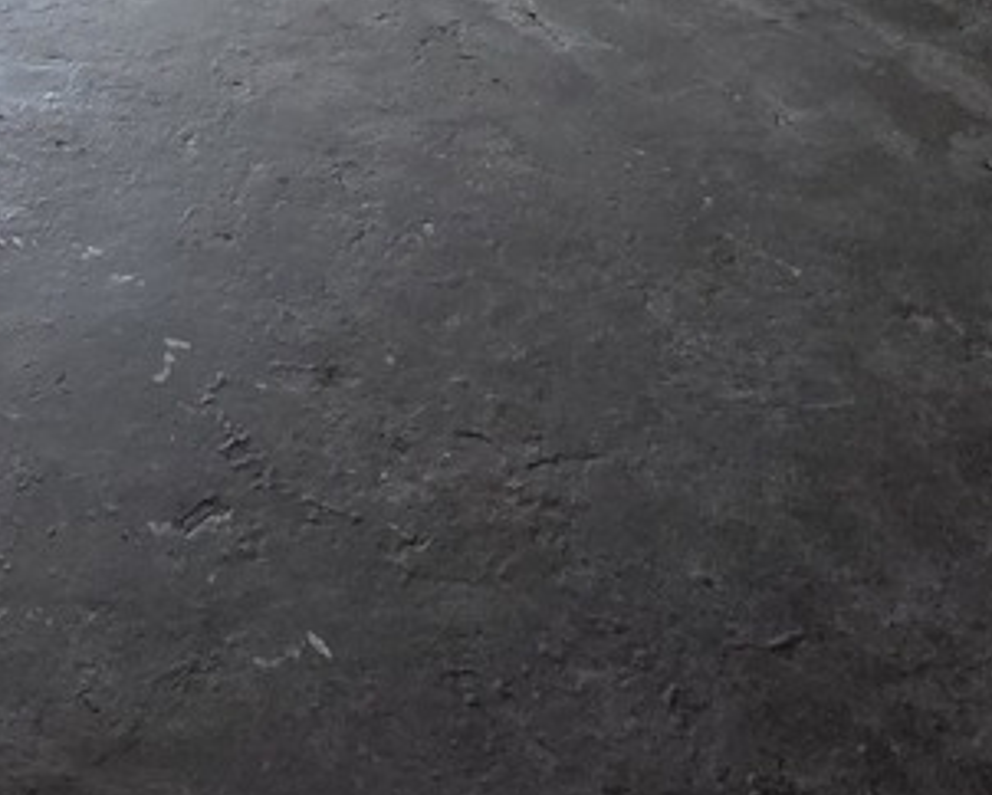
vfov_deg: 29.4
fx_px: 1234
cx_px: -26
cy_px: -214
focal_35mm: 42
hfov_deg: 38.3
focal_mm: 2.2
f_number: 2.2
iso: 1000
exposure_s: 1/60
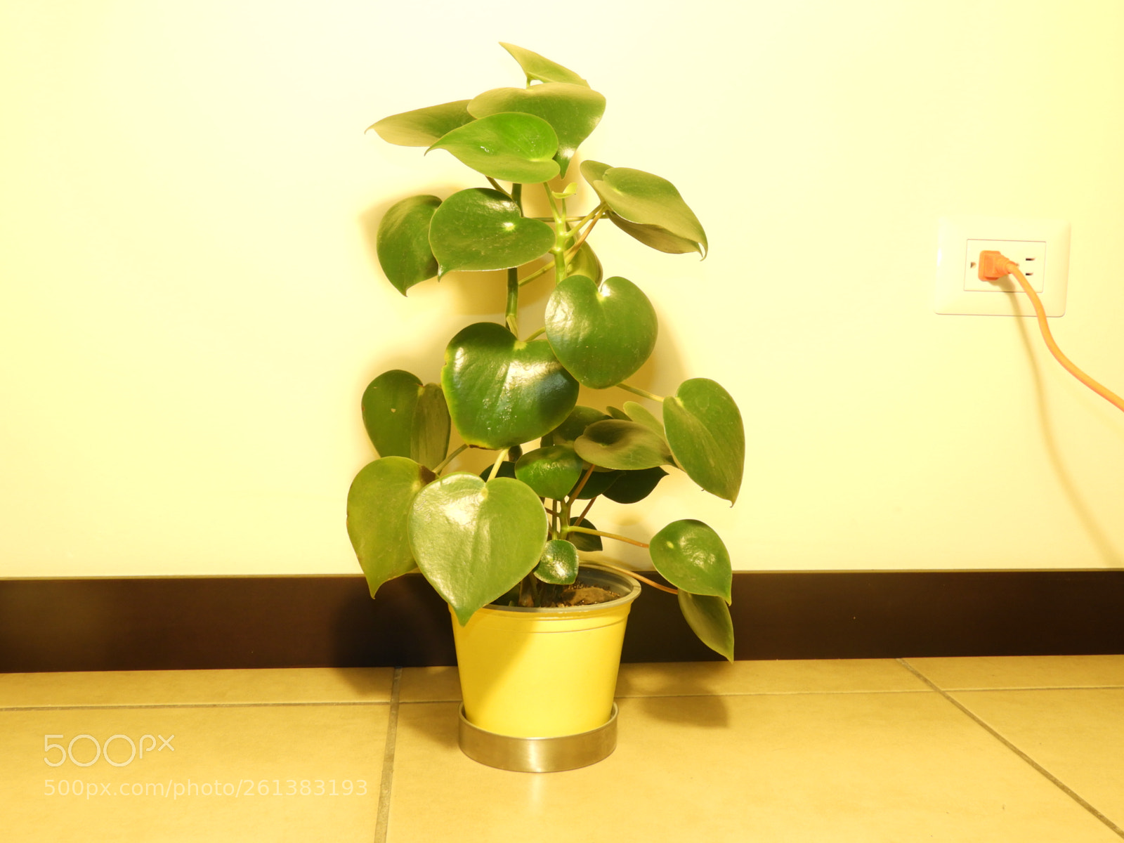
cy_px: 422
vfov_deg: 40.7
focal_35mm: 35
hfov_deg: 52.6
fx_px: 1136
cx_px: 562
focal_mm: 6.3
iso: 100
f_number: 3.8
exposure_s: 1/3
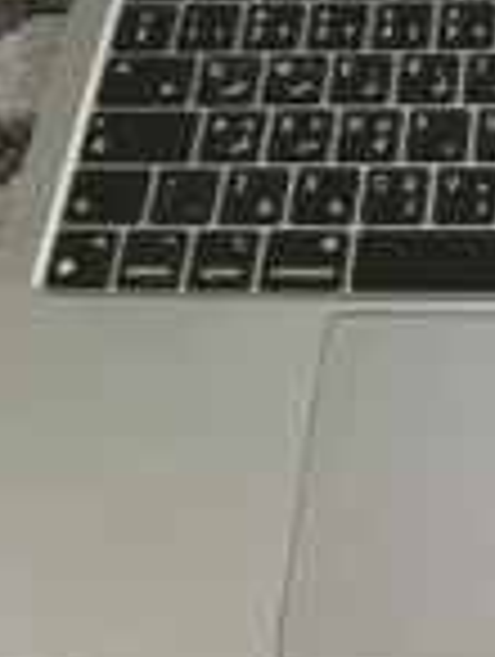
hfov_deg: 19.8
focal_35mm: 71
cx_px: 562
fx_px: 1350
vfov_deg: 26.0
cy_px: 4
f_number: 1.6
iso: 200
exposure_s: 1/50
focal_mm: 5.96
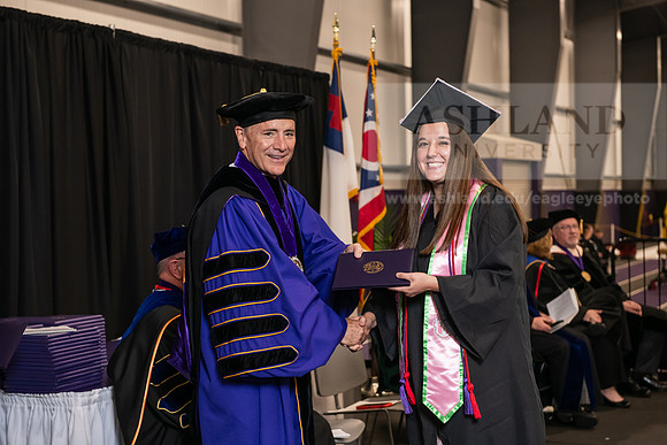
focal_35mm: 66
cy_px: 222
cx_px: 334
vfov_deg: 20.6
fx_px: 1223
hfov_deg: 30.5
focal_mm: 66
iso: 1600
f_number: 5
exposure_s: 1/125
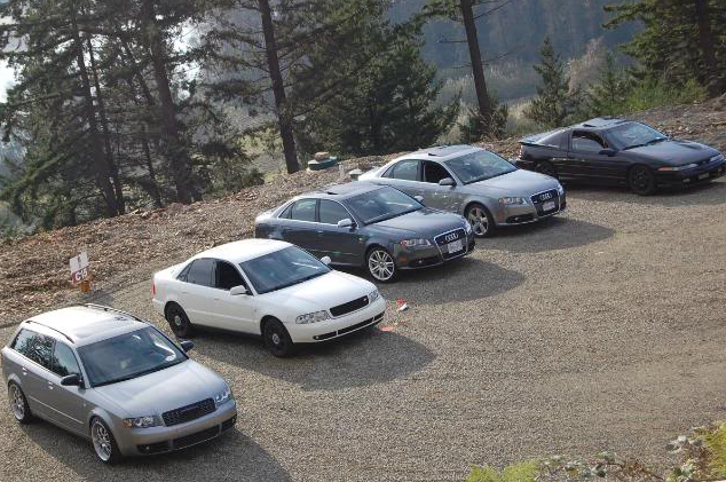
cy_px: 218
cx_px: 297
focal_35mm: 87
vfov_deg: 15.7
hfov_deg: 23.4
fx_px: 1752
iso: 280
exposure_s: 1/250
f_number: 10
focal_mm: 46
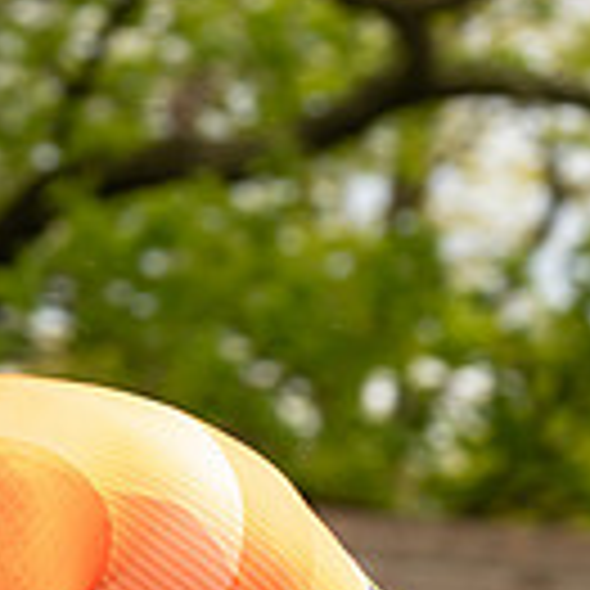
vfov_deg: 6.3
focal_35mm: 279
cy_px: 588
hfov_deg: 6.2
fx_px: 5380
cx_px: -149
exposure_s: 1/1000
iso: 320
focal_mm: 74
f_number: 3.5
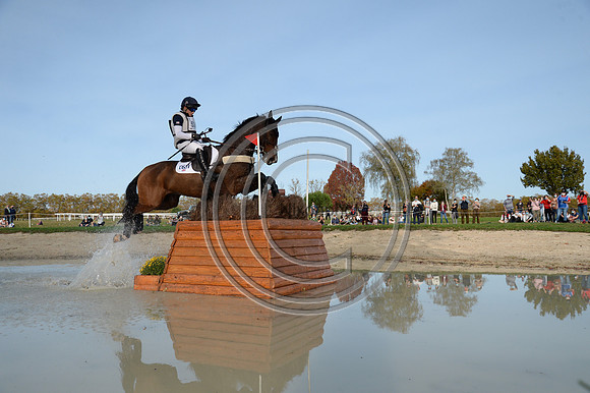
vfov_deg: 41.1
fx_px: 524
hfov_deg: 58.7
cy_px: 196
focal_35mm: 32
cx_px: 295
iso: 800
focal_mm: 32
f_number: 6.3
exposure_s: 1/3200
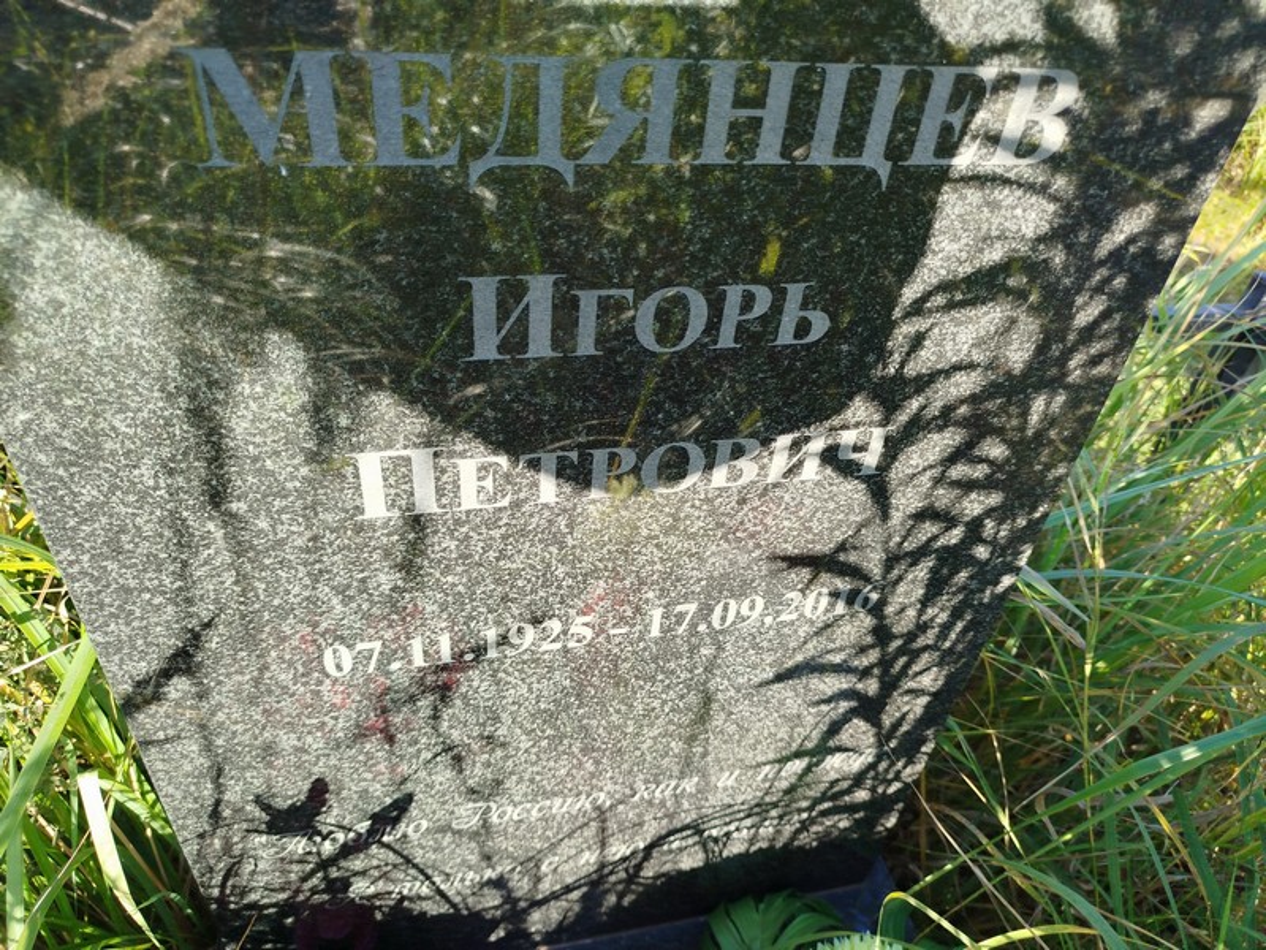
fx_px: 878
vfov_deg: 56.8
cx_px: 633
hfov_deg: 71.6
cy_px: 475
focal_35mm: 24
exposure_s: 1/149
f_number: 1.7
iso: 50
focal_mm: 5.31
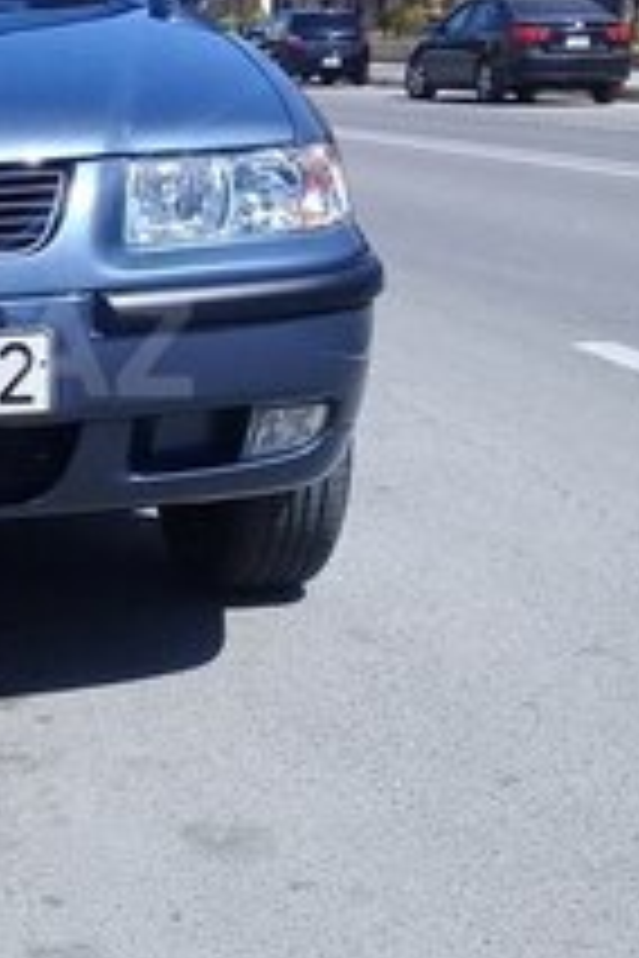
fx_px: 1997
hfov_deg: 17.3
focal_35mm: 75
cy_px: 346
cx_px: -153
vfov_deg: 26.9
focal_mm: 3.3
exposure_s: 1/984
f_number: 2.2
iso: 50
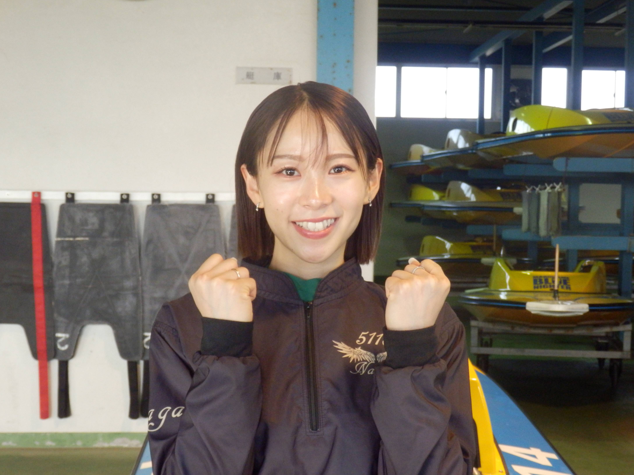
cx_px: 319
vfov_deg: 25.7
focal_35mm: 57
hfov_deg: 33.8
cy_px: 247
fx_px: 1044
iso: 500
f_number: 4.1
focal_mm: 9.8
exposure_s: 1/100
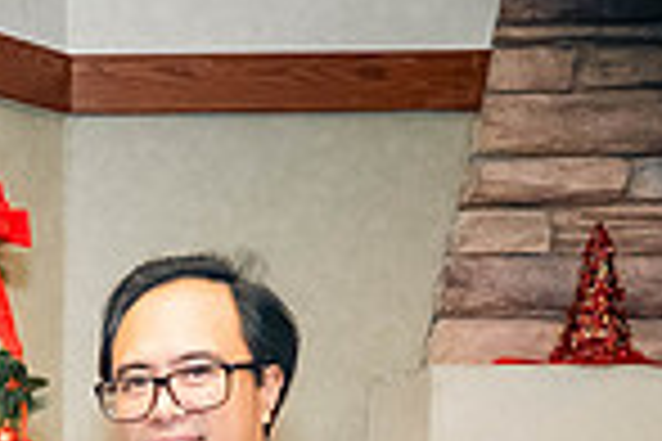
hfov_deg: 19.0
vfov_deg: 12.7
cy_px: 862
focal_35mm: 95
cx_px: -320
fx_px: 1747
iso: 1600
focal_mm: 24
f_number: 2.8
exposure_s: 1/100
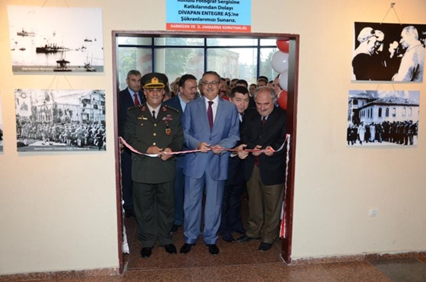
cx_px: 213
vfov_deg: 39.8
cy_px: 141
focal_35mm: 33
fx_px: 390
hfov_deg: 57.3
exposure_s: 1/250
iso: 800
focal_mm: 22
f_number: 3.8
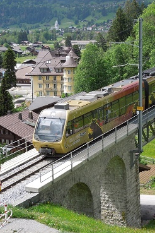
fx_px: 491
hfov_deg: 17.9
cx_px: 111
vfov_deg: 26.7
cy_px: 116
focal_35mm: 76
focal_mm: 9.8
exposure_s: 1/320
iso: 100
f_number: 4.2
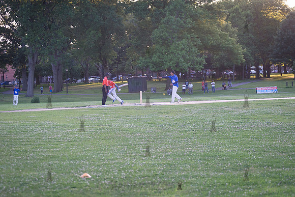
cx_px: 148
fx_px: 754
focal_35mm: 92
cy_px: 98
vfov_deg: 14.9
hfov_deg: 22.1
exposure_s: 1/2000
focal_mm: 92
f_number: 2.8
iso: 1600
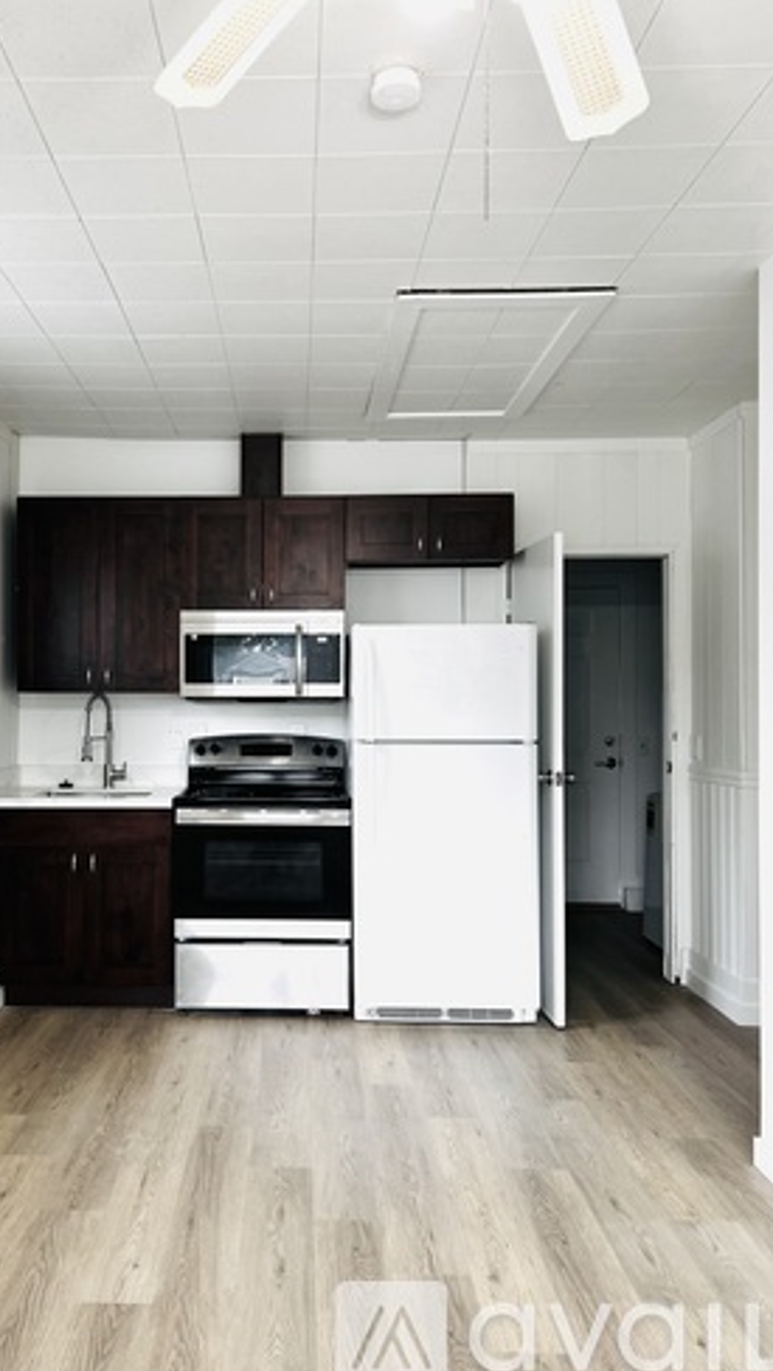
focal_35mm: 29
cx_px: 263
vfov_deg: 66.0
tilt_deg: -0.1
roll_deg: +0.4
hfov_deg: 39.8
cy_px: 691
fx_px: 1055
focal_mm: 5.7
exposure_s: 1/120
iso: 80
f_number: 1.5
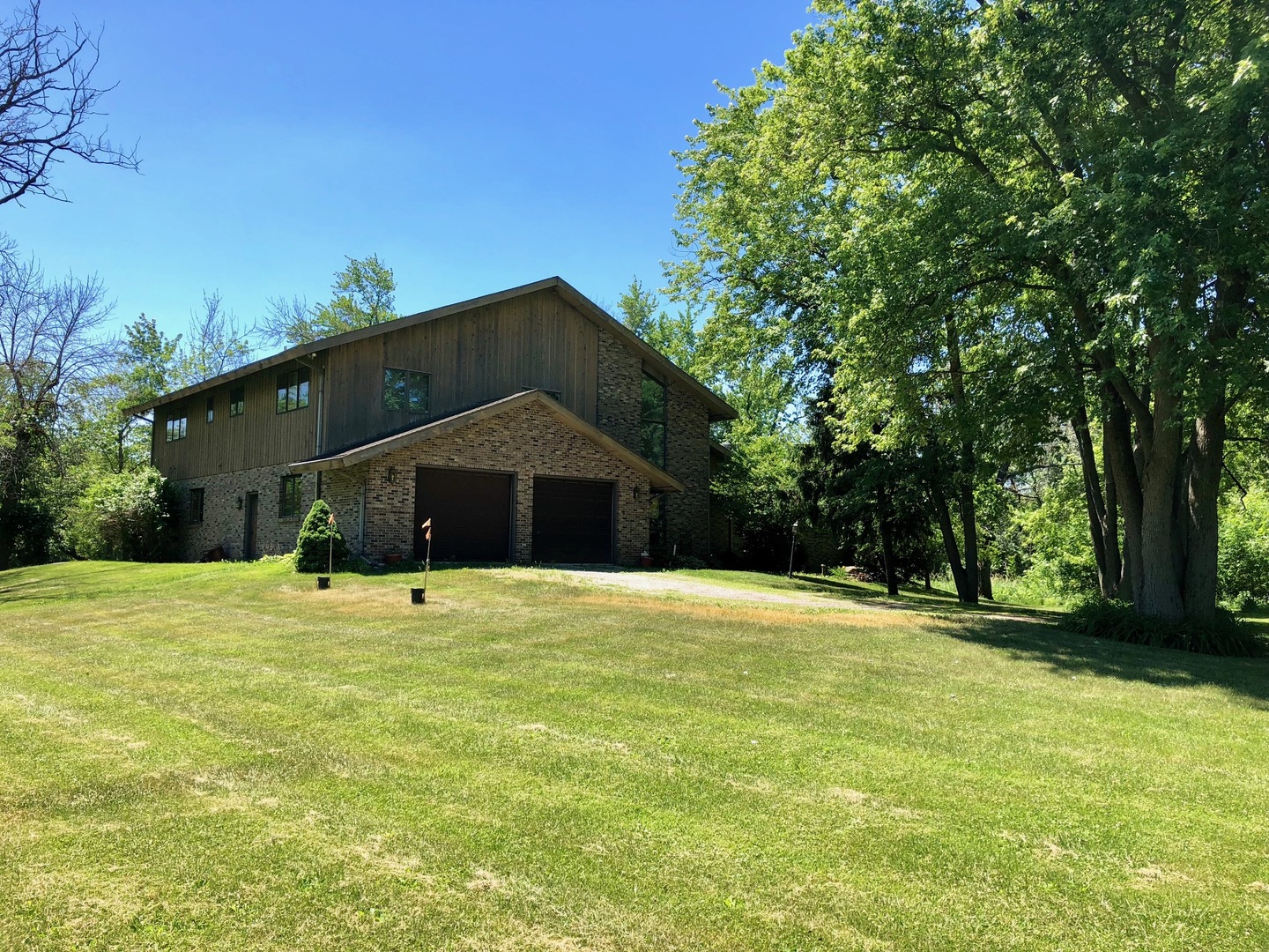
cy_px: 476
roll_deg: -0.3
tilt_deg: +5.2
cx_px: 634
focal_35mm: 28
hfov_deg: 63.4
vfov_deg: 49.7
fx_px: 1026
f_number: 1.8
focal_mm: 4
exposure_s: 1/774
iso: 20
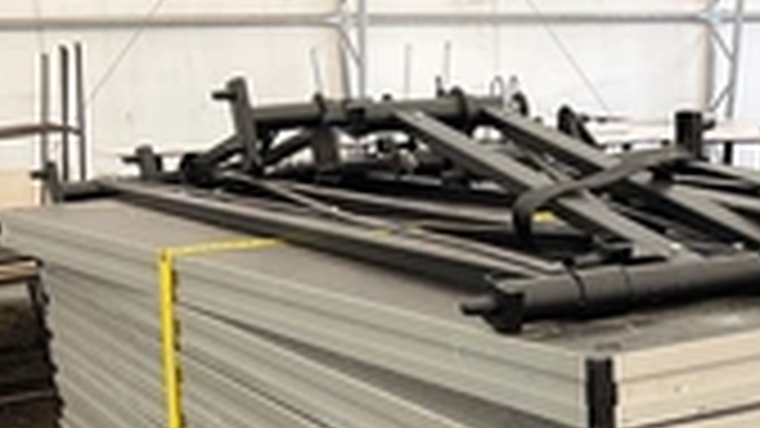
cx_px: 567
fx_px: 1511
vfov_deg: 15.0
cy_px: 635
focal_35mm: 75
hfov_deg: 27.8
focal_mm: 3
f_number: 1.8
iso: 20
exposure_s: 1/122
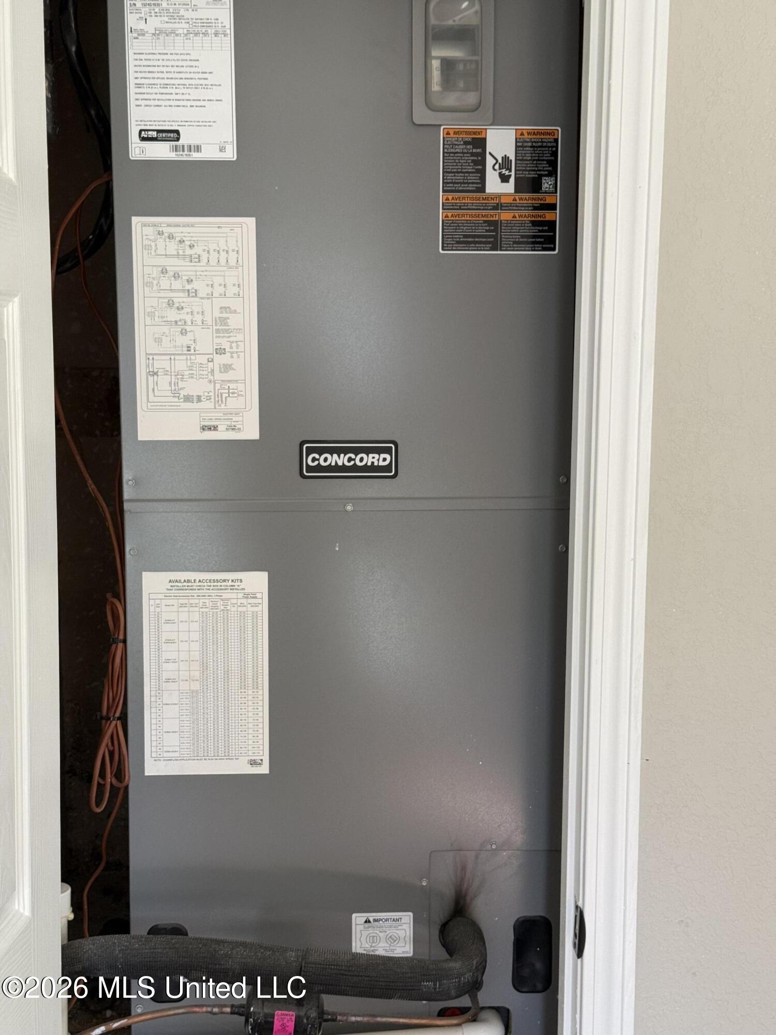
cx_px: 388
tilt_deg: -5.6
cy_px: 518
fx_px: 1435
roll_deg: -0.1
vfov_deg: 39.7
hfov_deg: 30.3
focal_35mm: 48
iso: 160
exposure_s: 1/60
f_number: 1.78
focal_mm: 6.76
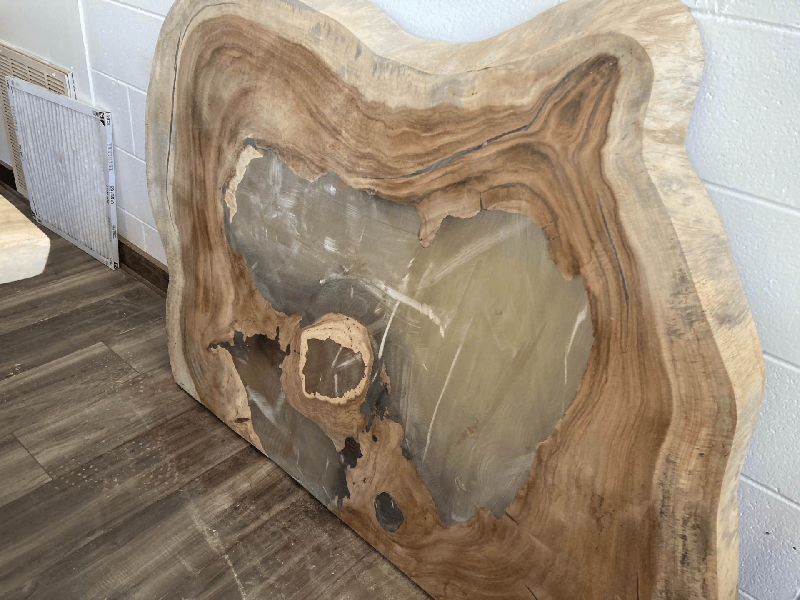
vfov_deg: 49.7
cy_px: 300
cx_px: 400
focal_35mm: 28
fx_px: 647
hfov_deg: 63.4
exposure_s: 1/60
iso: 125
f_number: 1.8
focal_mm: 3.99
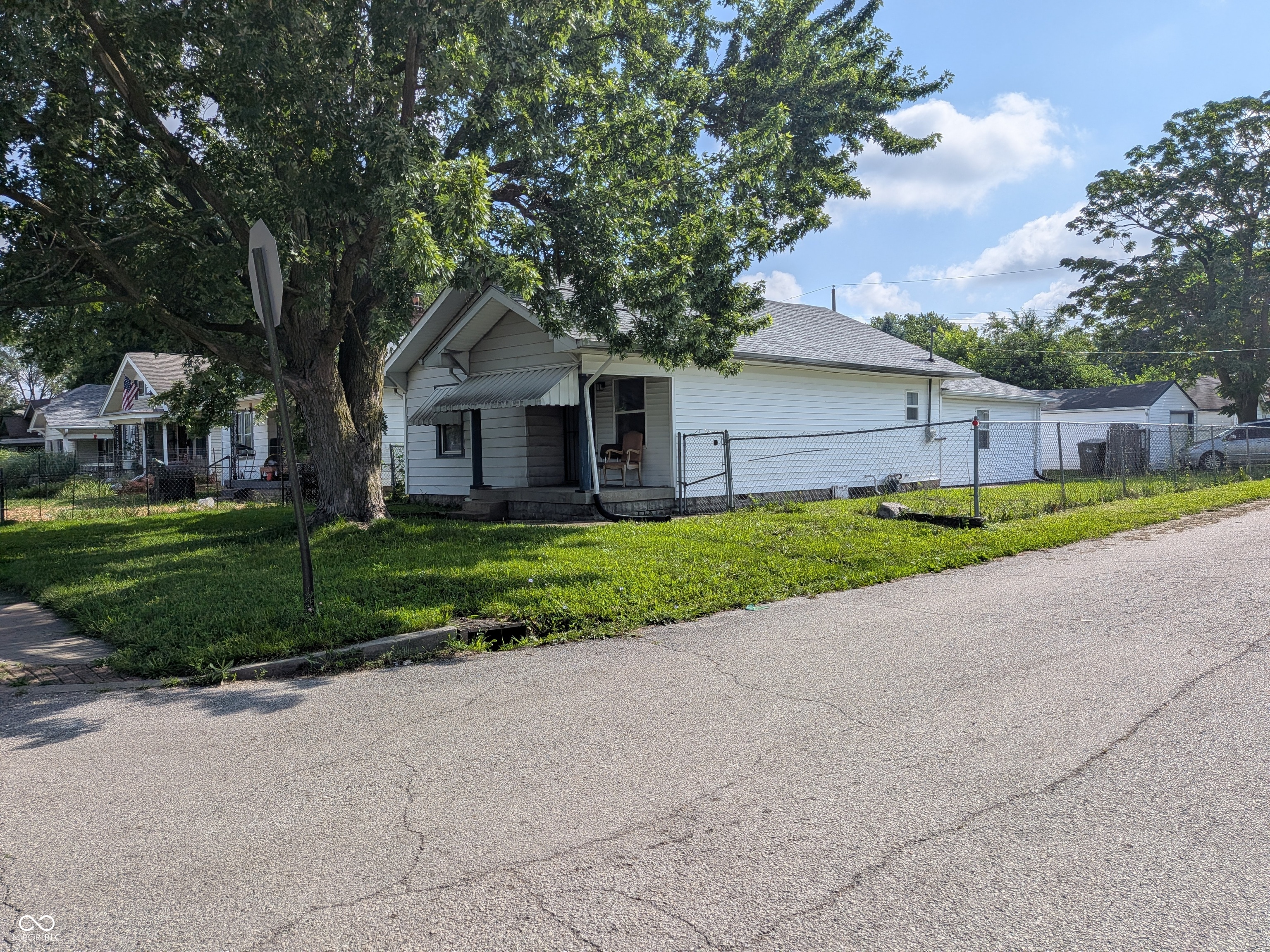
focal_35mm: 24
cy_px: 476
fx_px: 881
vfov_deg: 56.8
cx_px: 635
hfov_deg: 71.6
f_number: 1.7
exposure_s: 1/2703
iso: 28
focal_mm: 4.53
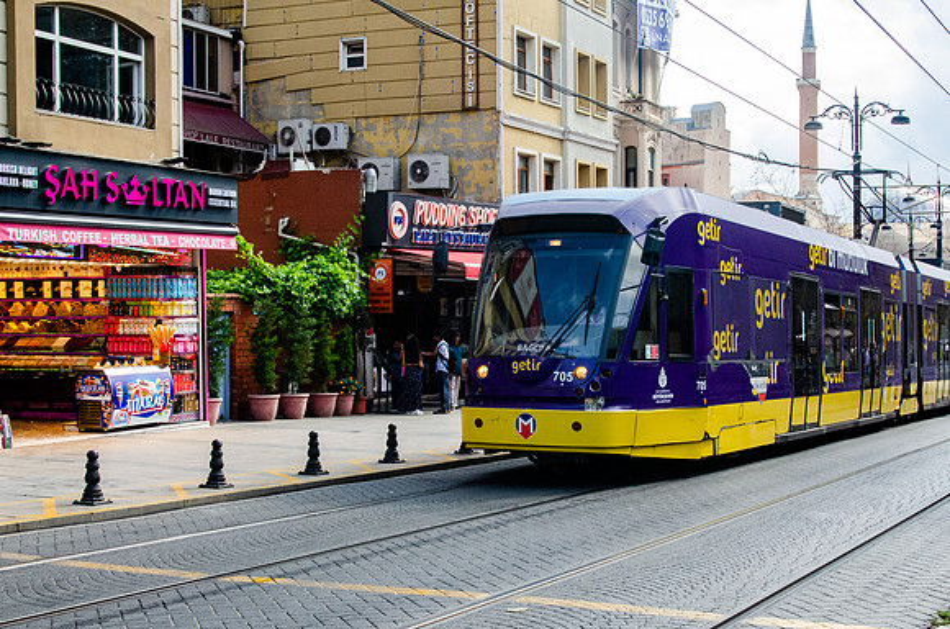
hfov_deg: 38.8
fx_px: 1346
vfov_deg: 26.3
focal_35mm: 51
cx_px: 548
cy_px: 363
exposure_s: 1/500
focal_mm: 28
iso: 1600
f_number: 11
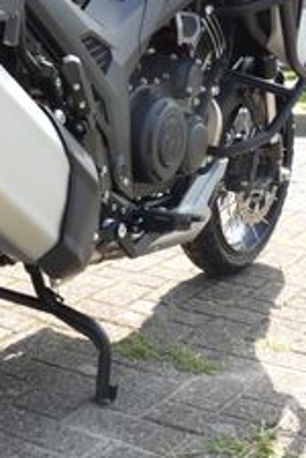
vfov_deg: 32.7
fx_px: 778
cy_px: 161
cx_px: -53
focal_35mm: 61
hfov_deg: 20.9
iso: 80
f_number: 3.4
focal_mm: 6
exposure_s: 1/200
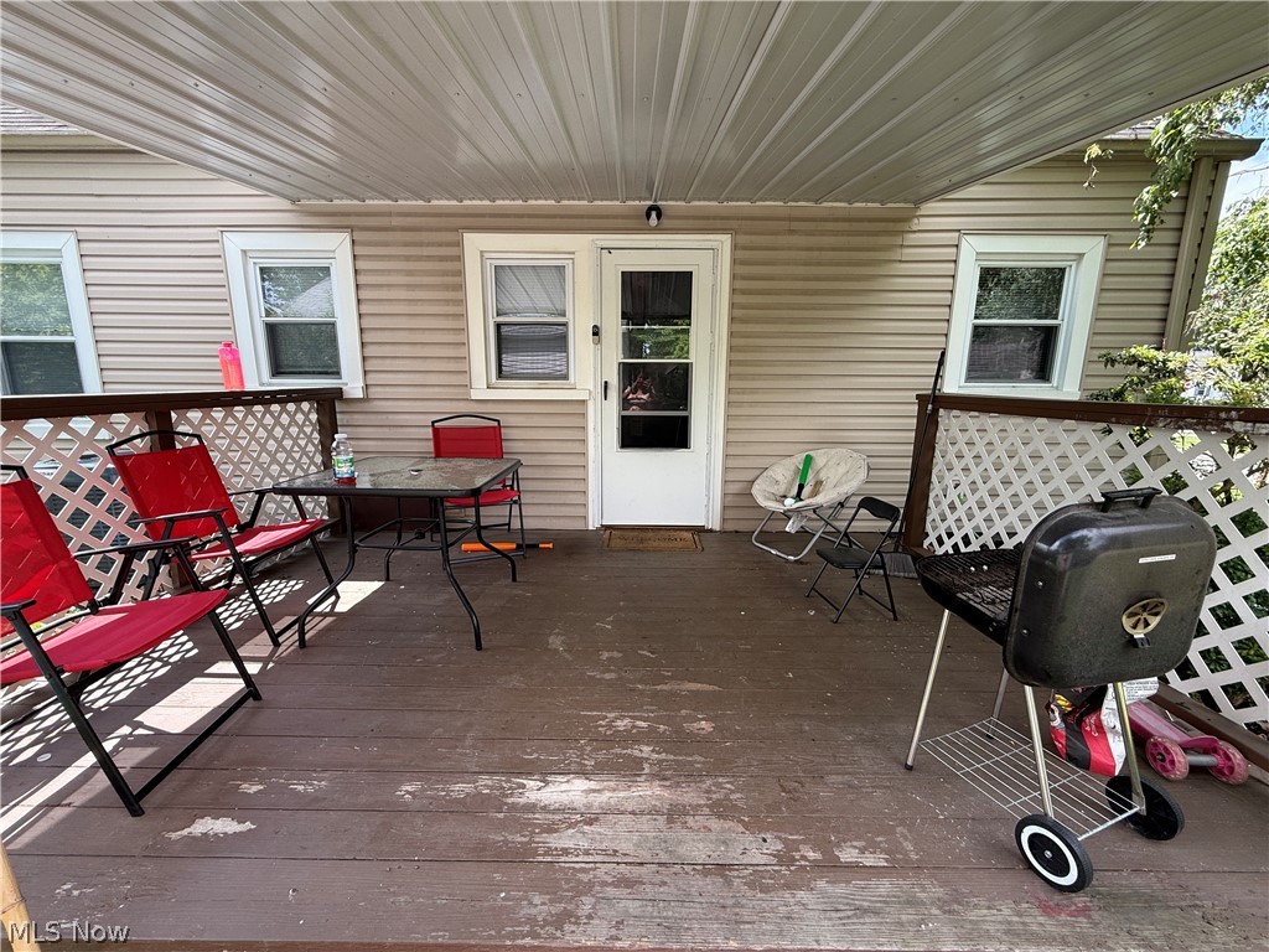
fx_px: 513
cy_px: 476
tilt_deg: -9.9
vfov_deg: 85.7
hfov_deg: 102.1
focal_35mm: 14
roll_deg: -0.5
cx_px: 634
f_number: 2.2
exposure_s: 1/258
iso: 50
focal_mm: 2.22
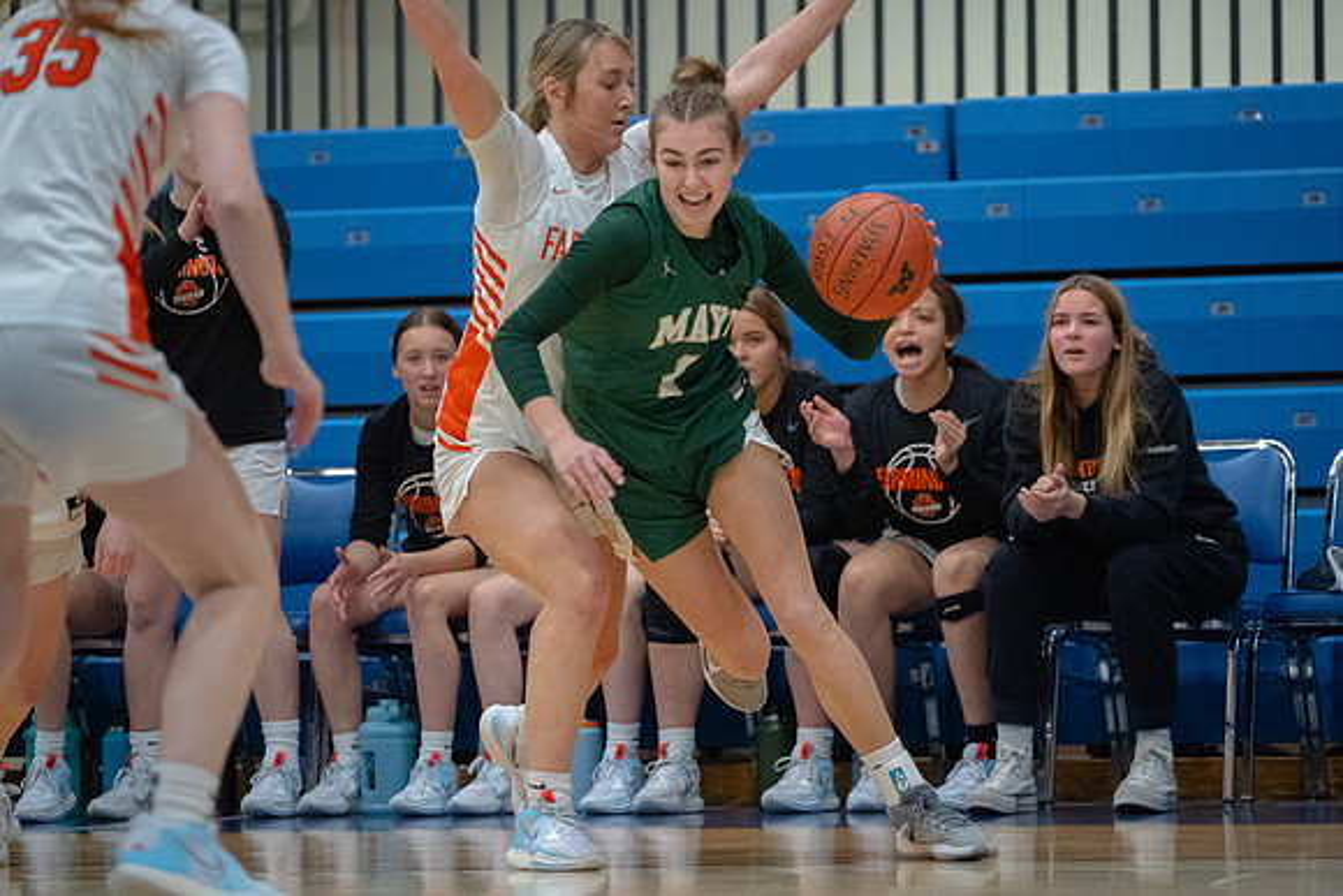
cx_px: 735
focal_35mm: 222
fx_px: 8280
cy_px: 445
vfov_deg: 6.2
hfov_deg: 9.3
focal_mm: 200
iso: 12800
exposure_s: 1/1000
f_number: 4
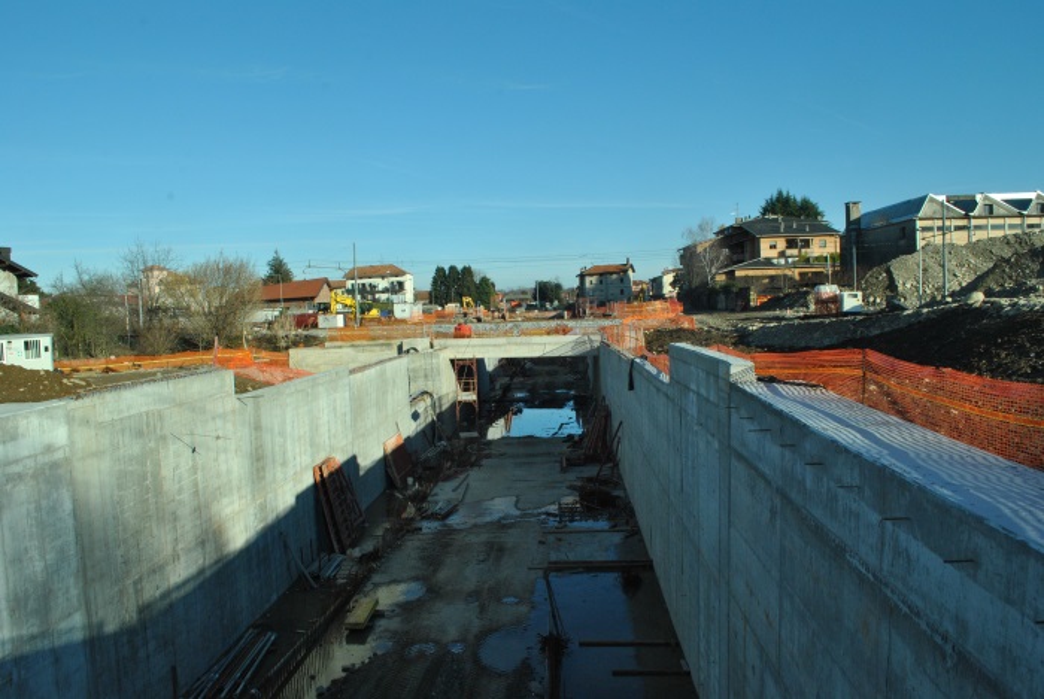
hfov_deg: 67.3
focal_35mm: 27
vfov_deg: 48.1
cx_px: 522
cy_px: 350
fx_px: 784
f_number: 11
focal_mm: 18
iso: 400
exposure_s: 1/500
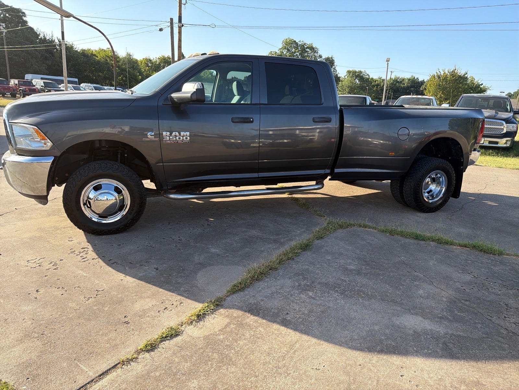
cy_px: 195
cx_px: 260
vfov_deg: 56.8
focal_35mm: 24
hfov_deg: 71.6
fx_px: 360
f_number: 1.78
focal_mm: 6.76
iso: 100
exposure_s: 1/1855
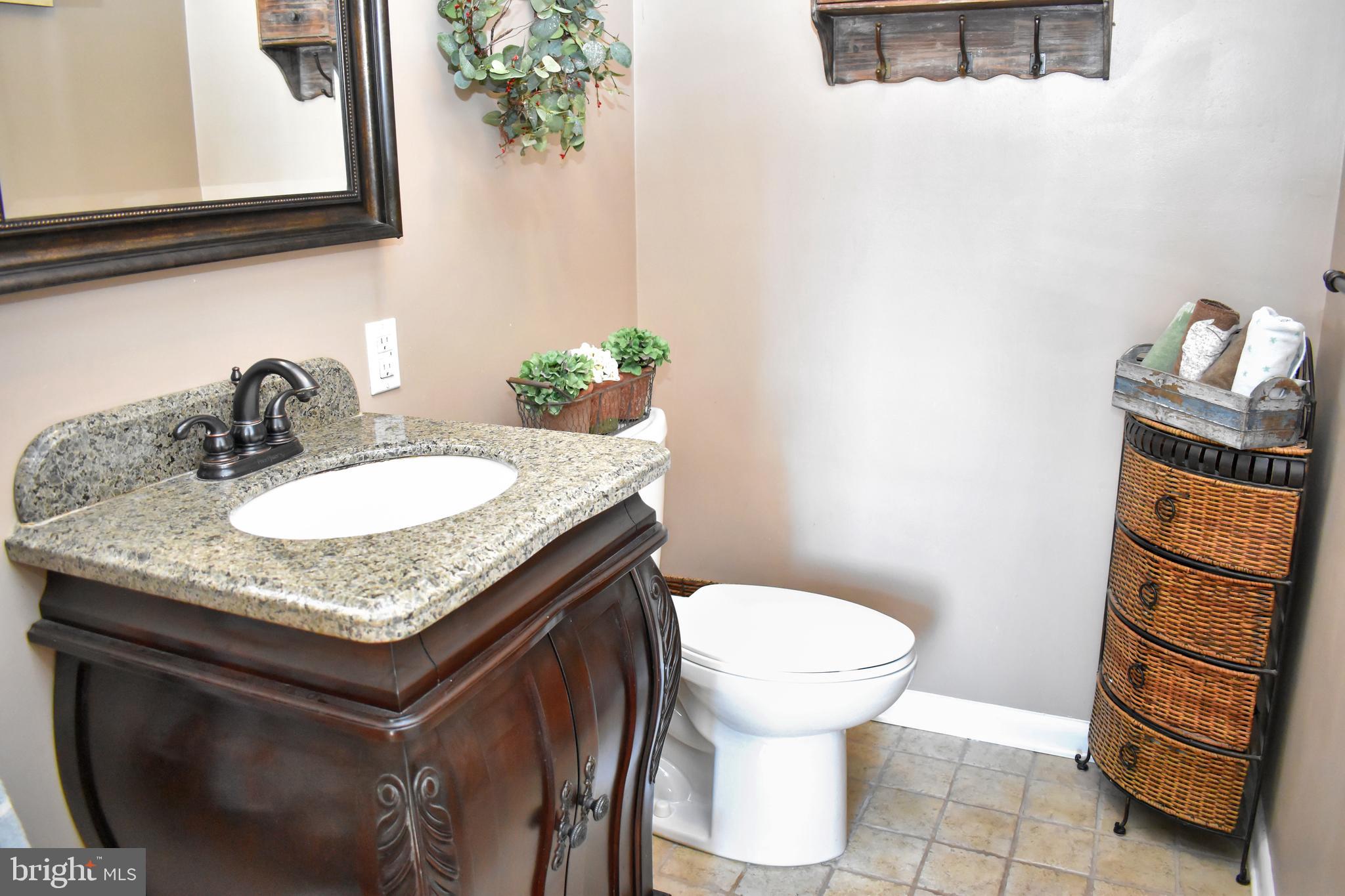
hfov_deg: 67.4
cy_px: 448
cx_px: 672
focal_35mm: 27
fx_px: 1009
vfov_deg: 47.9
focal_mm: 18
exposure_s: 1/125
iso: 3600
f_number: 3.5
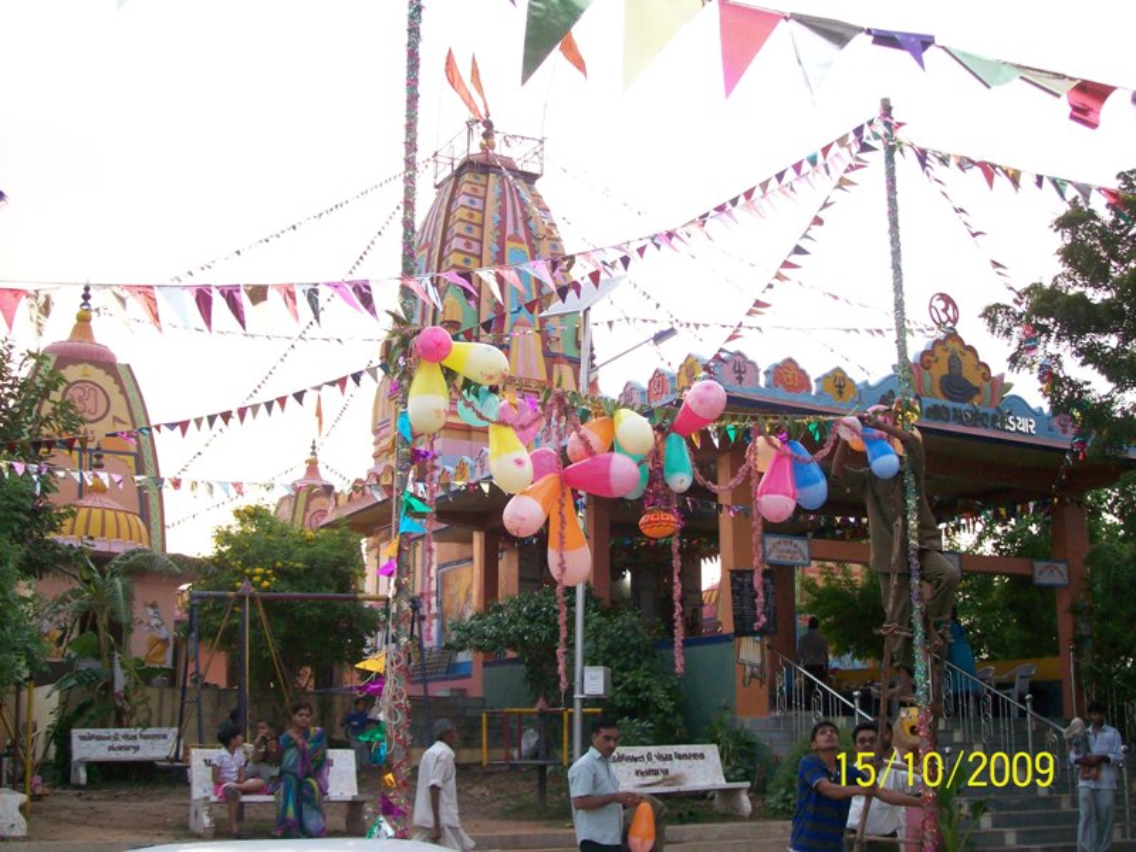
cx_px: 568
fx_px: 1477
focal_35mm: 45
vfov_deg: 32.2
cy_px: 426
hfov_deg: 42.1
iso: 200
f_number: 3
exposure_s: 1/73.6
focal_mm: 7.6
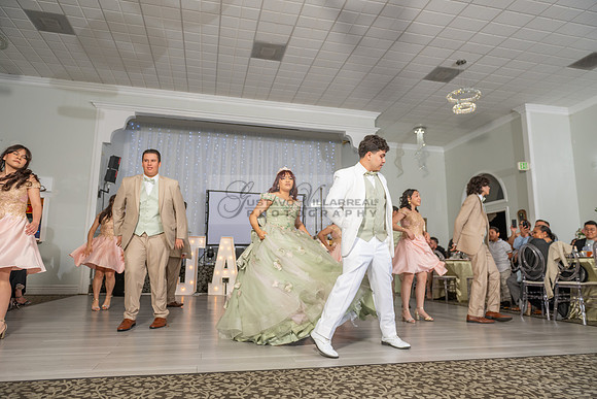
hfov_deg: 73.7
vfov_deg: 53.2
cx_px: 298
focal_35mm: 24
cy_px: 200
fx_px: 398
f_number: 3.5
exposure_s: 1/160
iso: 500
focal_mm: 24
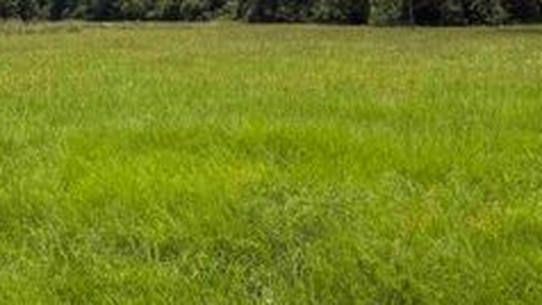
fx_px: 791
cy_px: 26
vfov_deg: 21.3
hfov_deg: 37.8
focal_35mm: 55
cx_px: 289
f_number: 1.78
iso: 80
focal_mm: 6.76
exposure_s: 1/6173
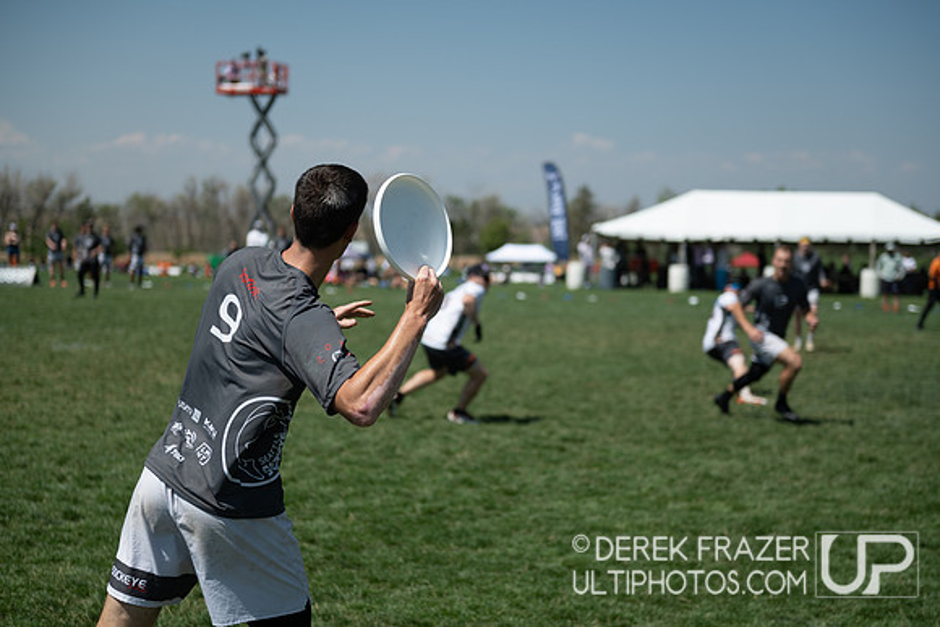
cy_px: 314
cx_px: 470
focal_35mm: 66
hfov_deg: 30.5
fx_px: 1724
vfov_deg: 20.6
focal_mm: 66
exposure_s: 1/5000
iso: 140
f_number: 2.8
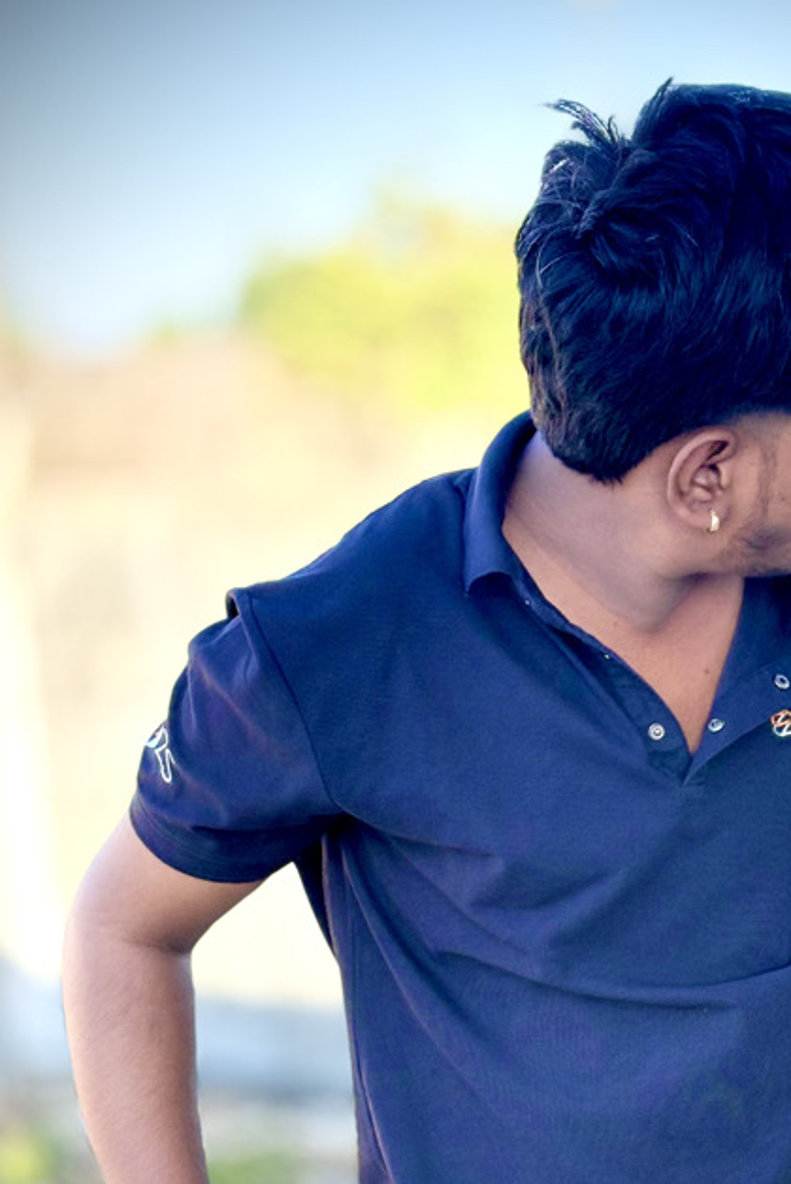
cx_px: 603
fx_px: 2897
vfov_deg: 23.0
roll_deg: +2.9
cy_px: 809
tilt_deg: -8.6
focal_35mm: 88
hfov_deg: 15.5
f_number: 1.6
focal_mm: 5.96
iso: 50
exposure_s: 1/1364
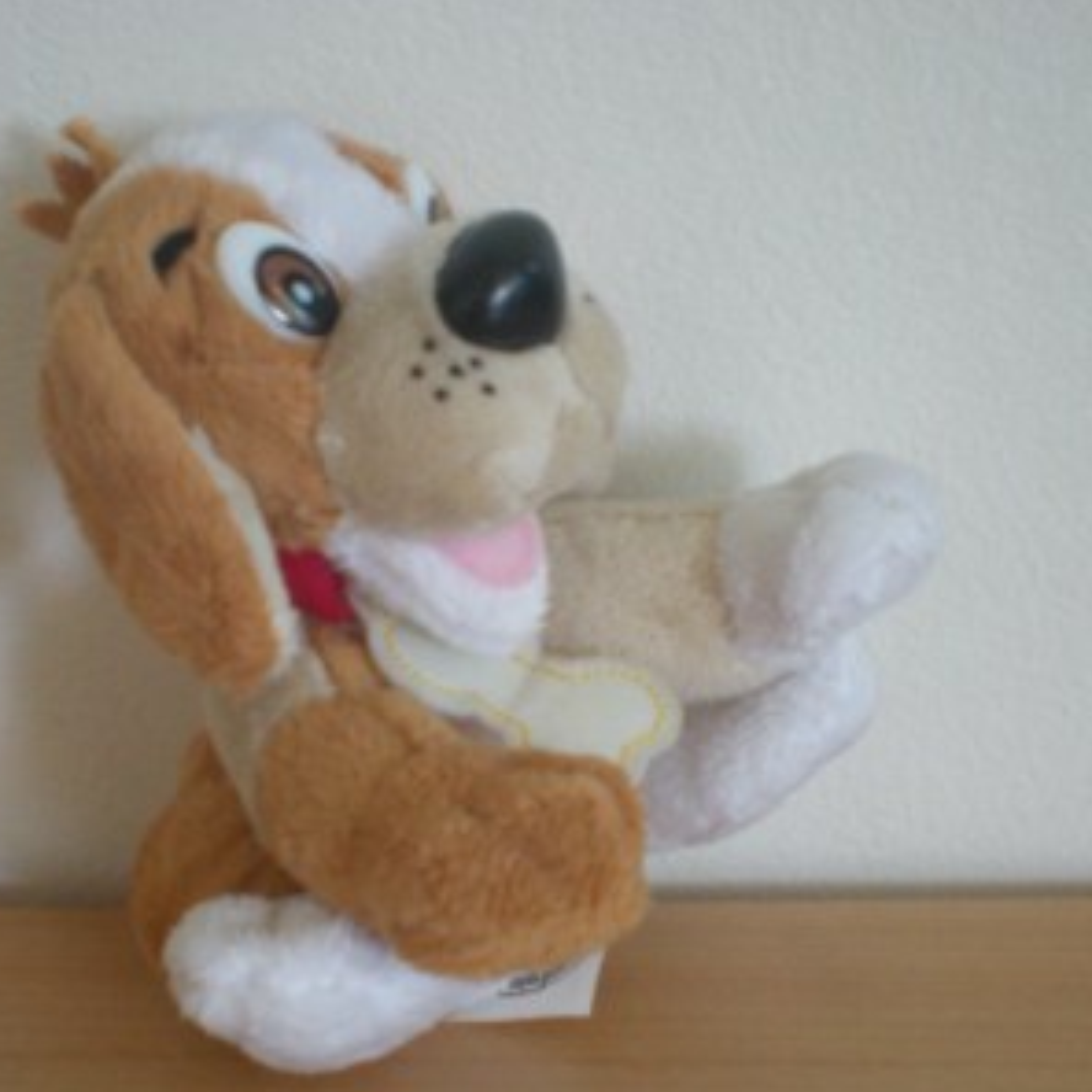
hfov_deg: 29.0
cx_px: 483
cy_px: 701
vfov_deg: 28.9
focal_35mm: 59
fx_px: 2106
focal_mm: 6.3
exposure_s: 1/23.1
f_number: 3.1
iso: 200
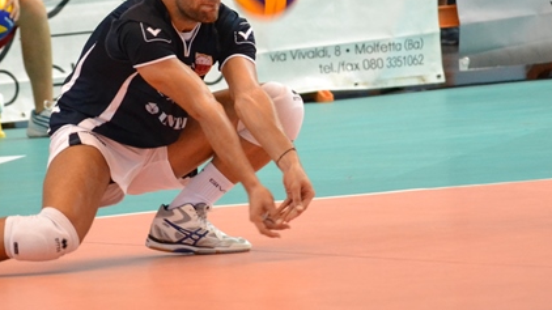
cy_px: 31
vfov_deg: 2.1
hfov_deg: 3.7
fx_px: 8501
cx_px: 216
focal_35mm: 581
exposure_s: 1/320
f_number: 5
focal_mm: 195
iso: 3200
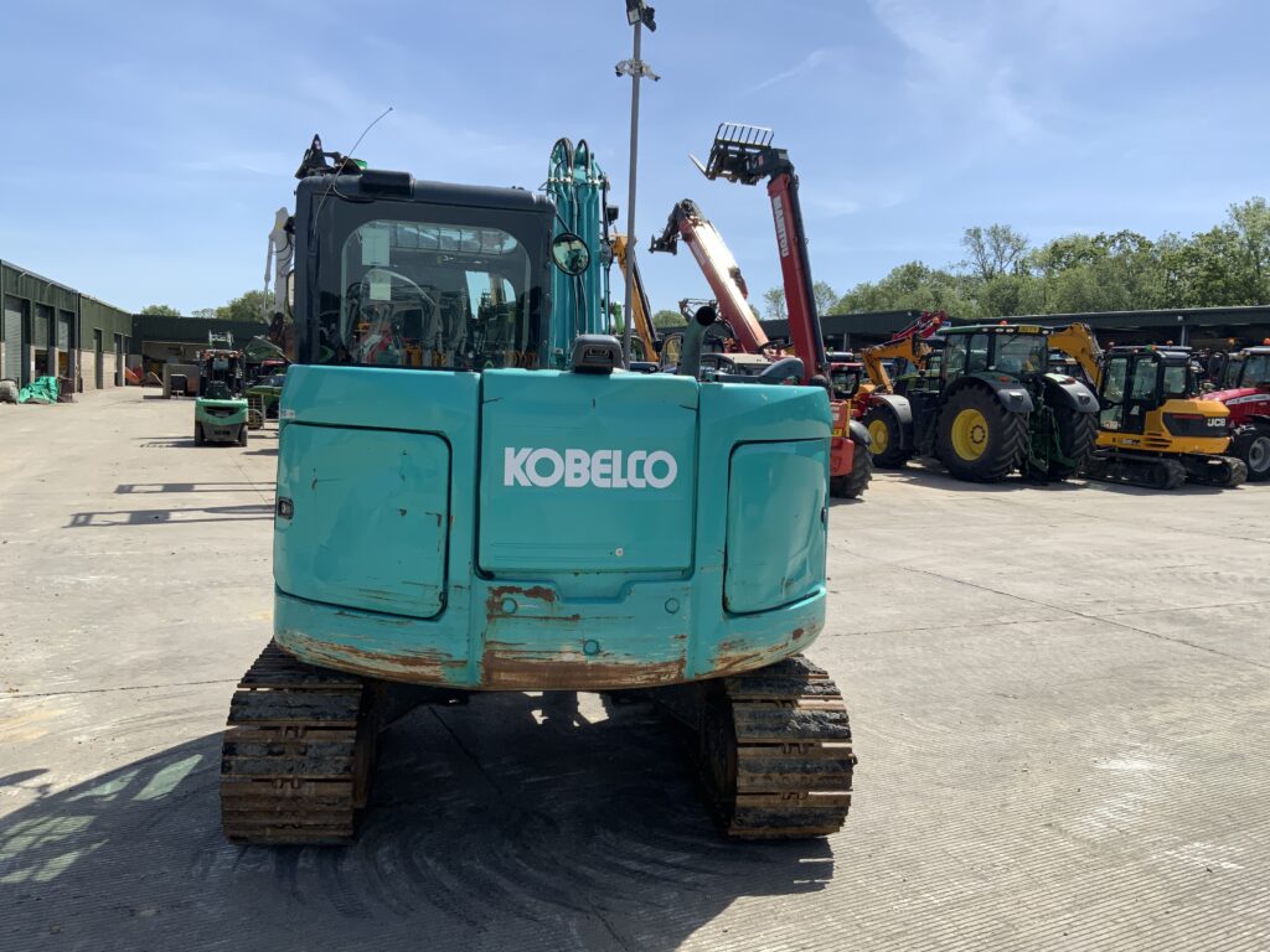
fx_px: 1064
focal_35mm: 29
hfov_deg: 61.7
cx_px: 635
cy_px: 476
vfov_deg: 48.2
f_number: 1.8
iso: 16
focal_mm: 3
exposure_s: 1/2058
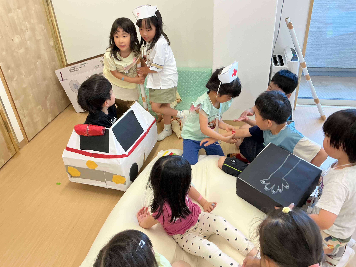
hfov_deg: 61.7
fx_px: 298
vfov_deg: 48.2
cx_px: 178
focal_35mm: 29
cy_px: 134
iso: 64
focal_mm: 3
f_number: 1.8
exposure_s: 1/120
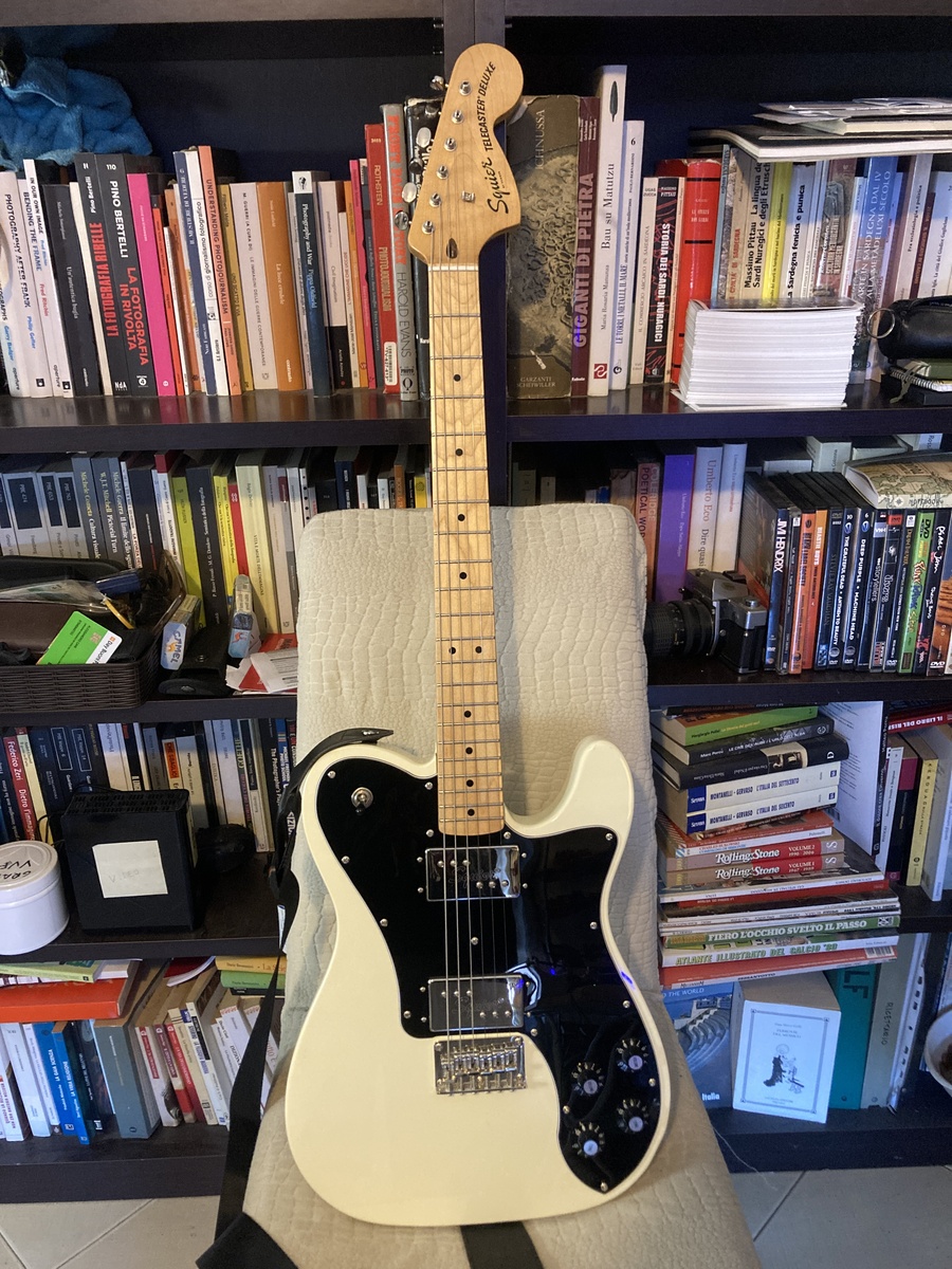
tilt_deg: -22.1
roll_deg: +1.0
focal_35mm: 28
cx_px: 476
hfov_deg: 49.7
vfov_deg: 63.4
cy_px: 634
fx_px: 1027
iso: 400
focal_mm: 3.99
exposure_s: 1/25
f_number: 1.8
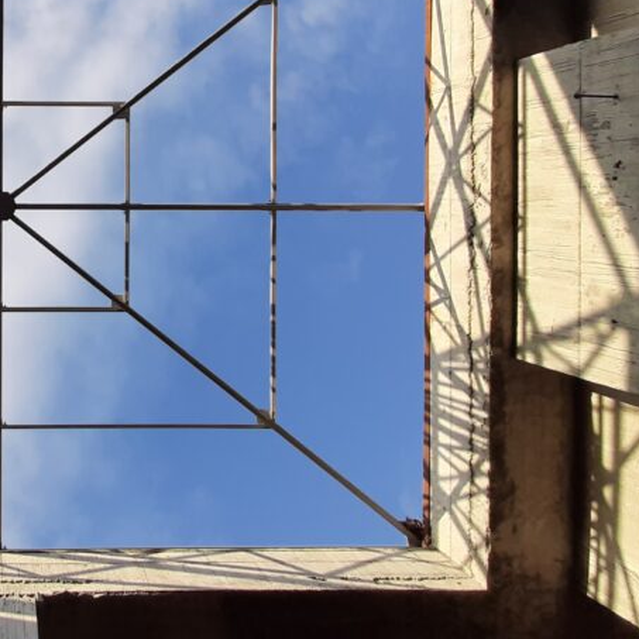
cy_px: 210
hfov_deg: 48.9
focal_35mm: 26
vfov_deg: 59.5
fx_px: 543
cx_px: -11
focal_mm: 1.42
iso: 40
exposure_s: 1/534
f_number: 2.2
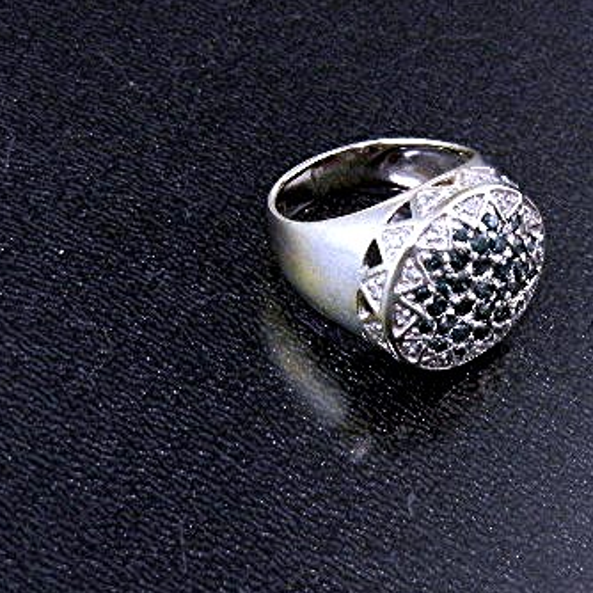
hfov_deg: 17.4
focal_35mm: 100
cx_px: 398
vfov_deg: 17.4
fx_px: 1938
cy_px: 266
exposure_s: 1/30
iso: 800
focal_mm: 10.6
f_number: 8
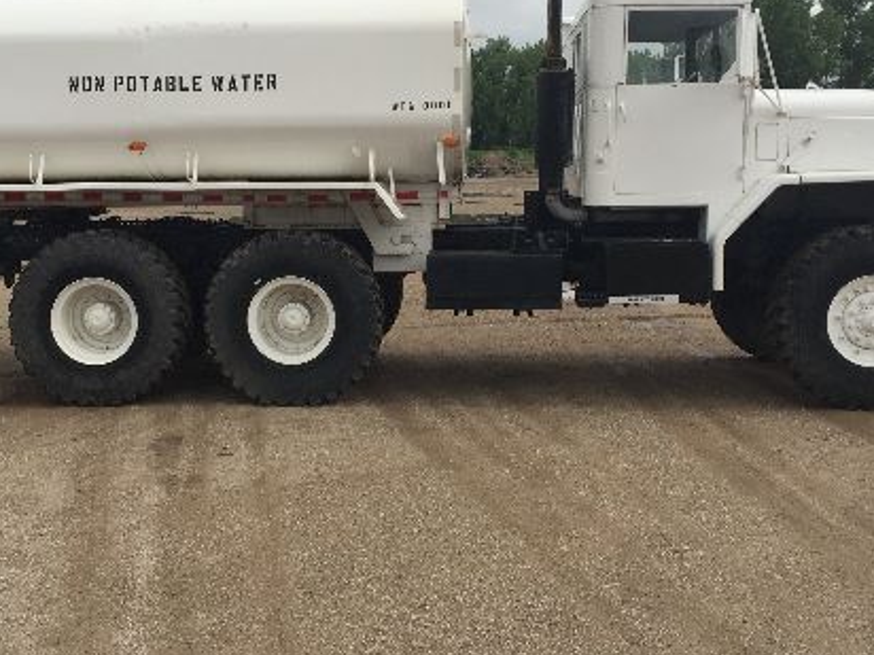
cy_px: 259
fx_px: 1136
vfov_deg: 32.1
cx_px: 386
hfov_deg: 42.0
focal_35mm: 45
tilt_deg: -5.8
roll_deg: -0.6
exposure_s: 1/2825
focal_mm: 4.15
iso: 32
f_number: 2.2
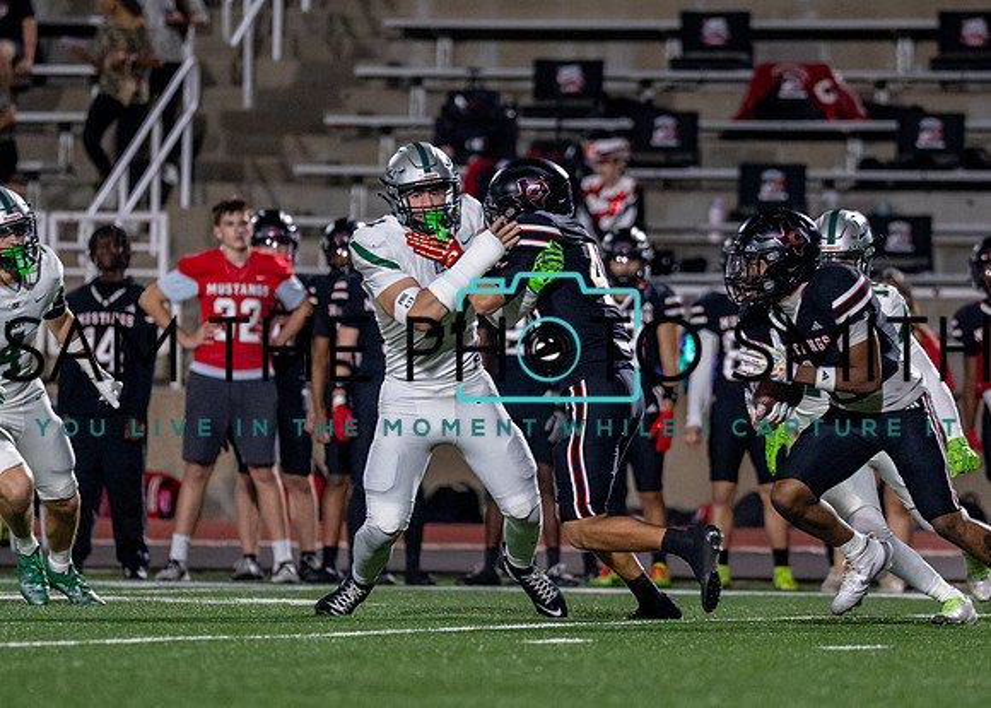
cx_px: 627
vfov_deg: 3.4
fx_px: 11925
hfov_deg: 4.8
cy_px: 362
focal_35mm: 424
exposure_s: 1/1250
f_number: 2.8
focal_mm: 200
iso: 2500
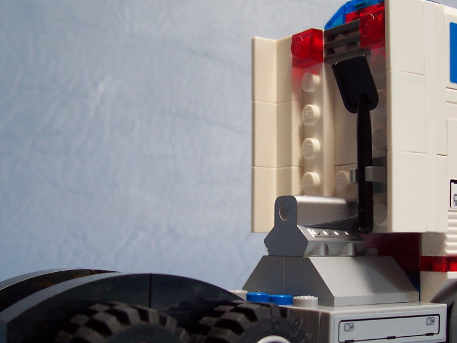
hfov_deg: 32.1
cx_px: 274
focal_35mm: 60
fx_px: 792
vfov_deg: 24.4
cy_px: 206
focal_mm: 5.6
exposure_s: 1/45
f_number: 2.8
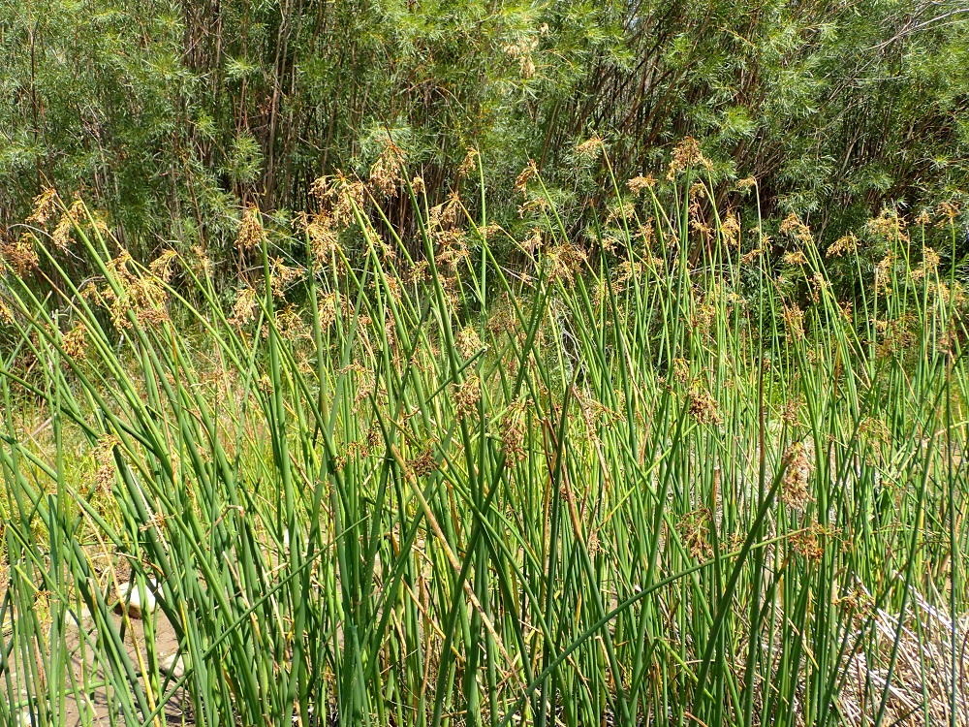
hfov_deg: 52.6
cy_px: 364
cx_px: 484
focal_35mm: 35
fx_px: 980
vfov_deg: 40.7
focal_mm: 6.42
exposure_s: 1/400
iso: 100
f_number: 3.5
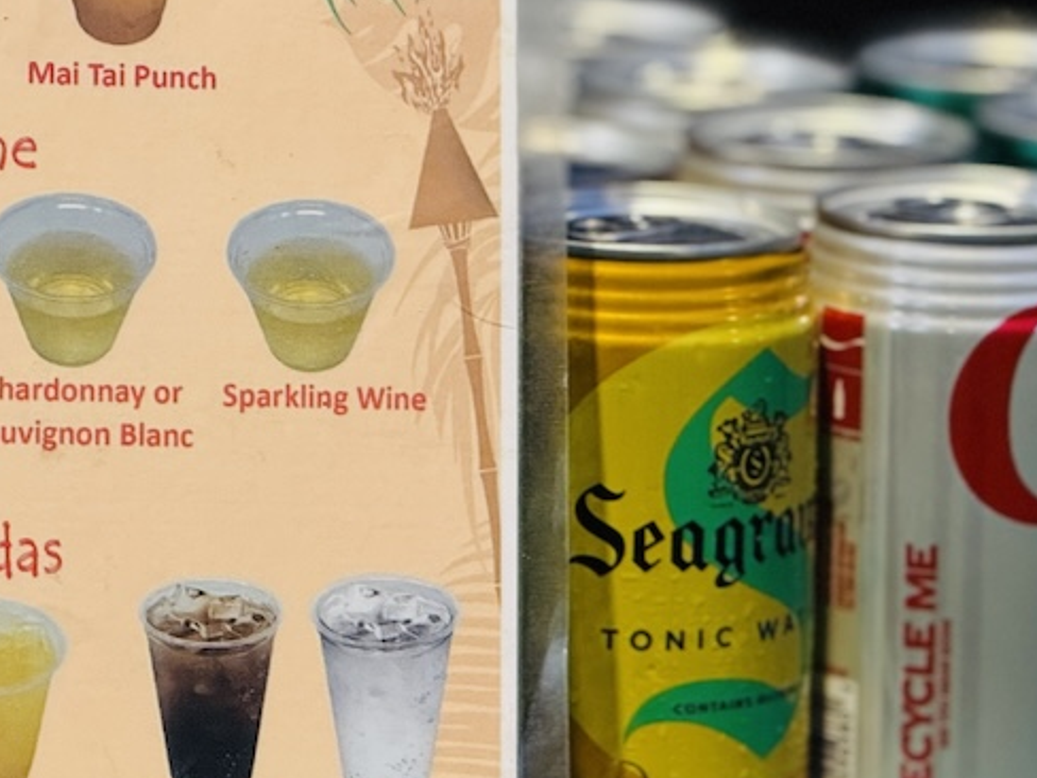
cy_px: 185
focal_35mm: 248
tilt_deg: -11.0
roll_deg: -2.7
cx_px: 334
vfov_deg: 6.0
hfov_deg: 8.0
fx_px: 7429
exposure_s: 1/60
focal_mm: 15.66
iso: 250
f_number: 2.8
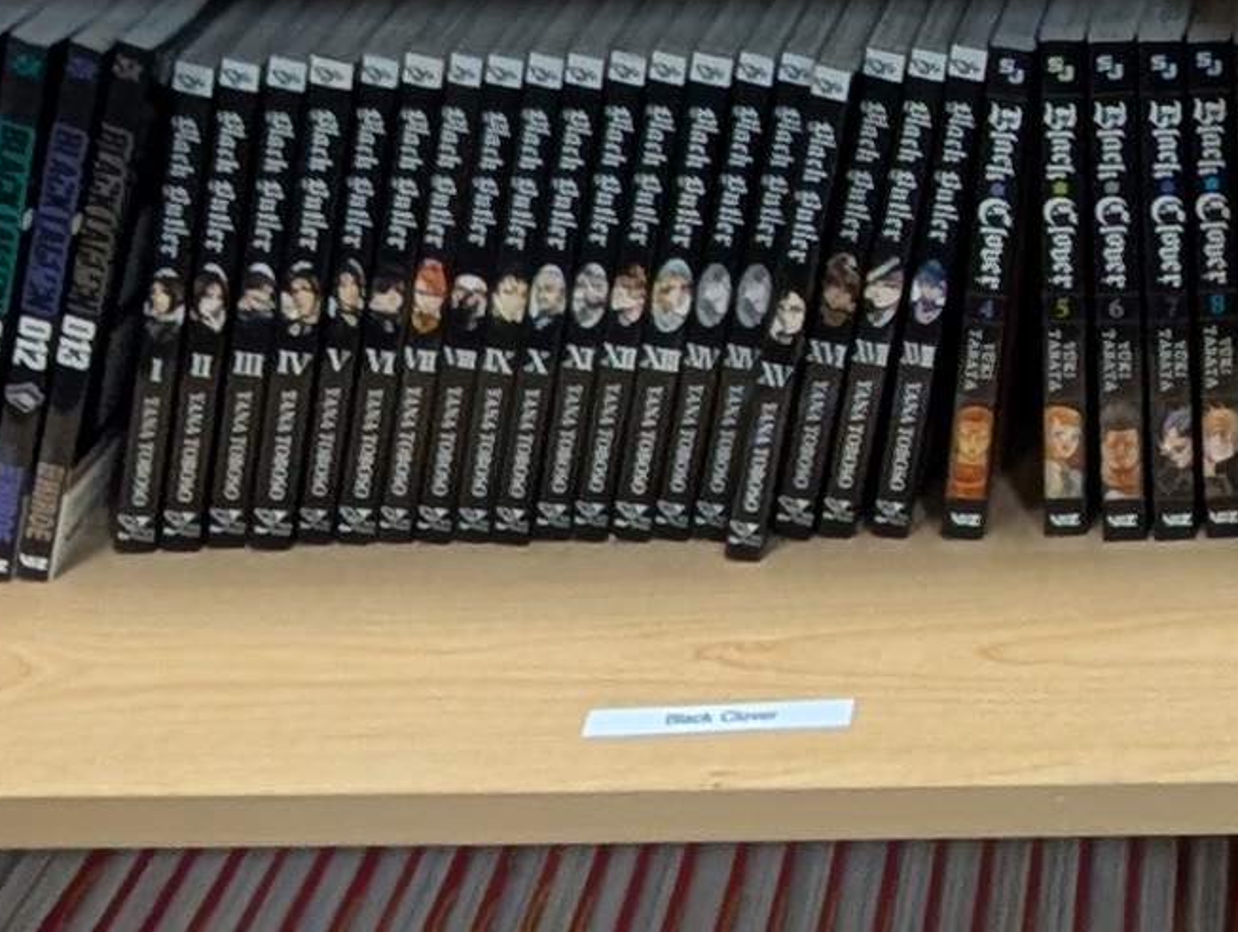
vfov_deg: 16.3
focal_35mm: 75
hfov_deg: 23.6
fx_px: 2687
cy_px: -796
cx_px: 1503
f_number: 1.7
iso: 115
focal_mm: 2.02
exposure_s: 1/24
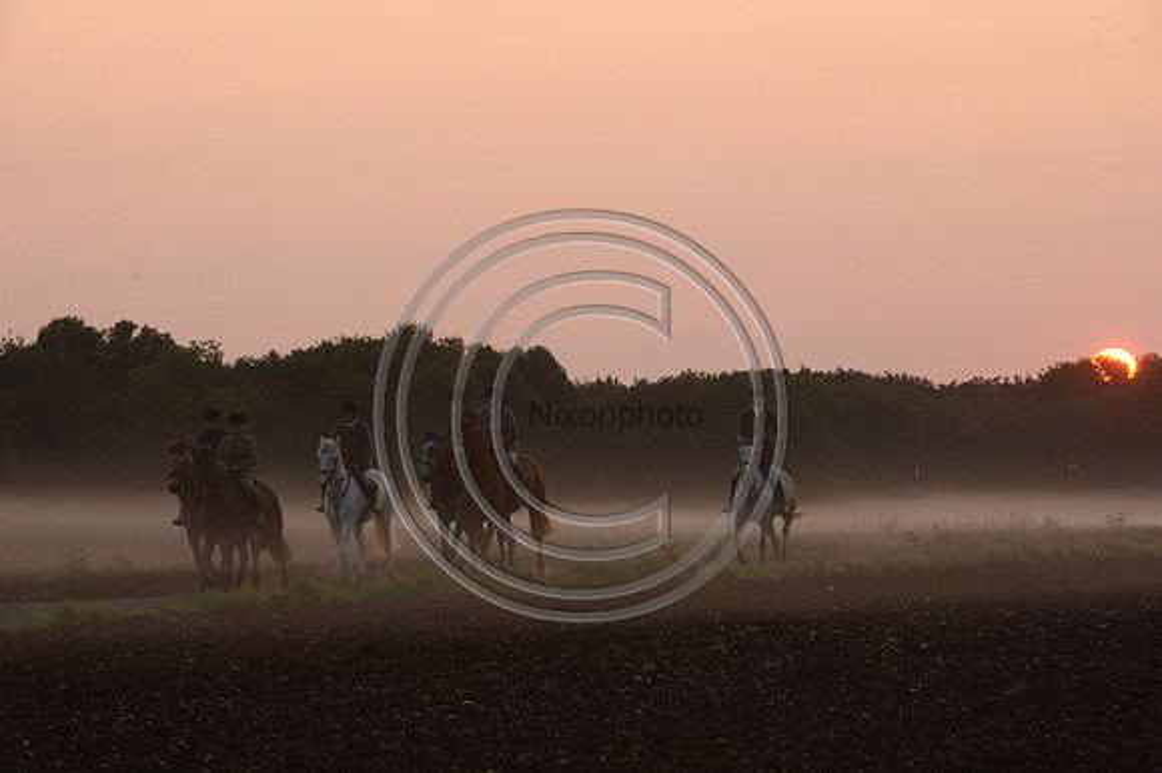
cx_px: 581
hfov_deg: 14.7
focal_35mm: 140
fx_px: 4516
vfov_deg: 9.8
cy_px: 386
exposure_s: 1/400
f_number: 10
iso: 2500
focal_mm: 140
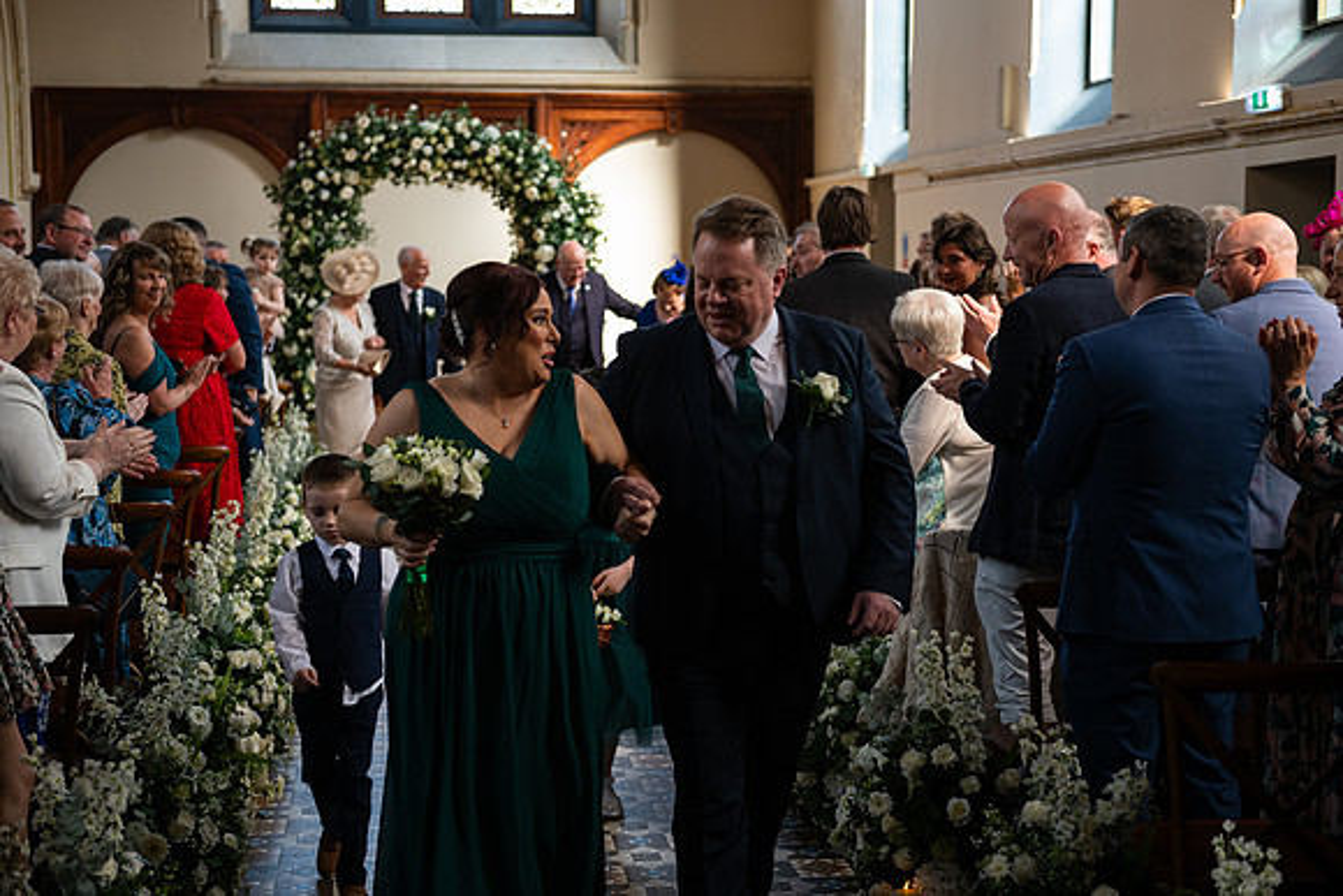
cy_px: 448
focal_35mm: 56
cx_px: 672
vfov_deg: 24.2
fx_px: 2090
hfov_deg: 35.6
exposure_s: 1/160
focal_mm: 56
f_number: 3.5
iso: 500
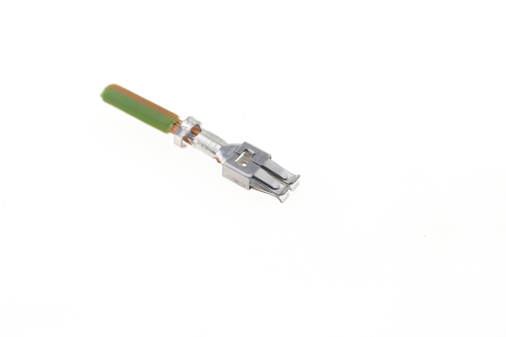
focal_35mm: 69
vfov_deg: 19.7
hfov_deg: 29.2
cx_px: 253
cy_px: 168
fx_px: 970
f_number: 3.6
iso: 1600
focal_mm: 24.99
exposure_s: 1/320
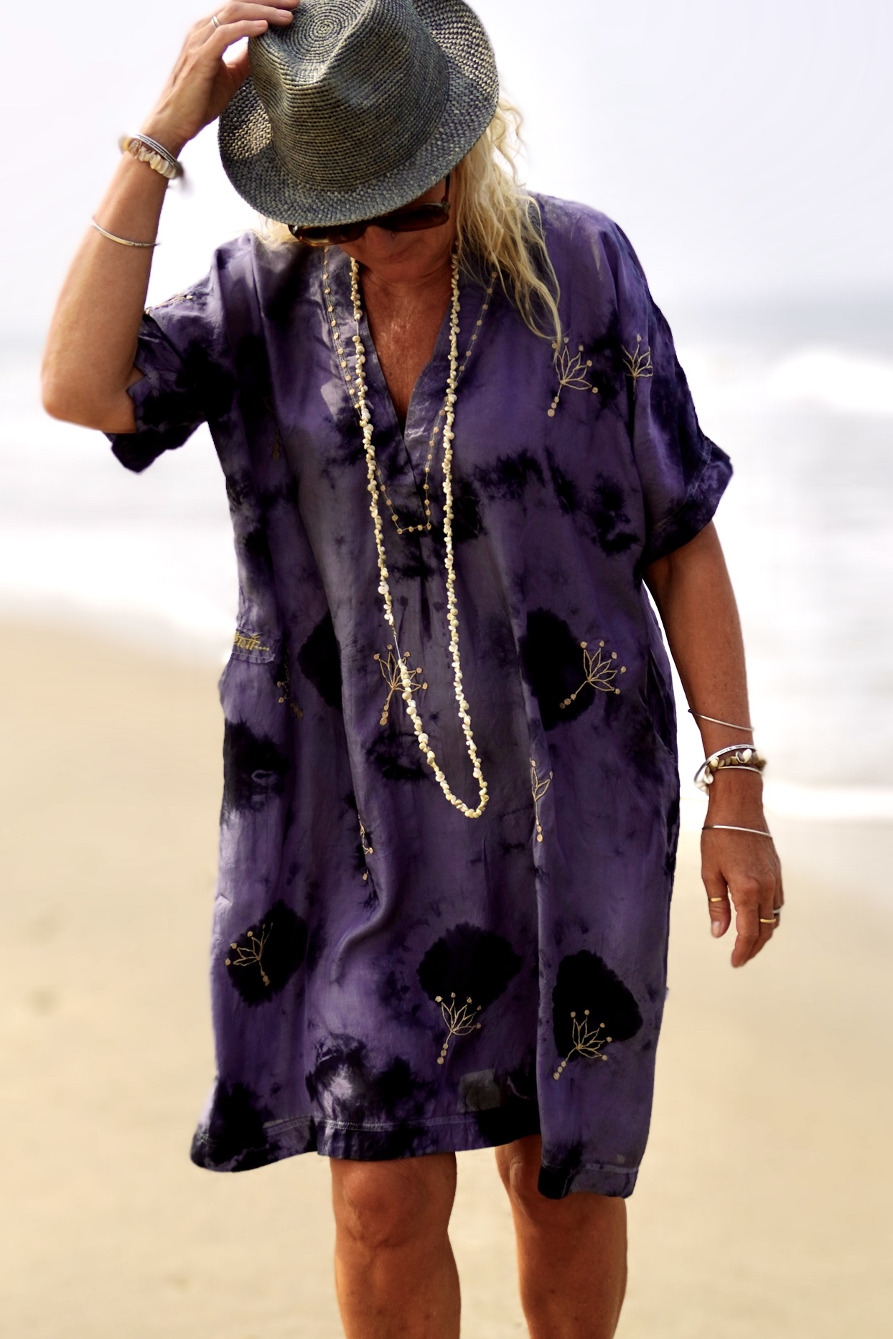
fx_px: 2221
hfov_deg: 22.7
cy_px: 833
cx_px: 499
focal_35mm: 60
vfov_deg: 33.4
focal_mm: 29
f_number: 5.6
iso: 100
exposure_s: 1/1000
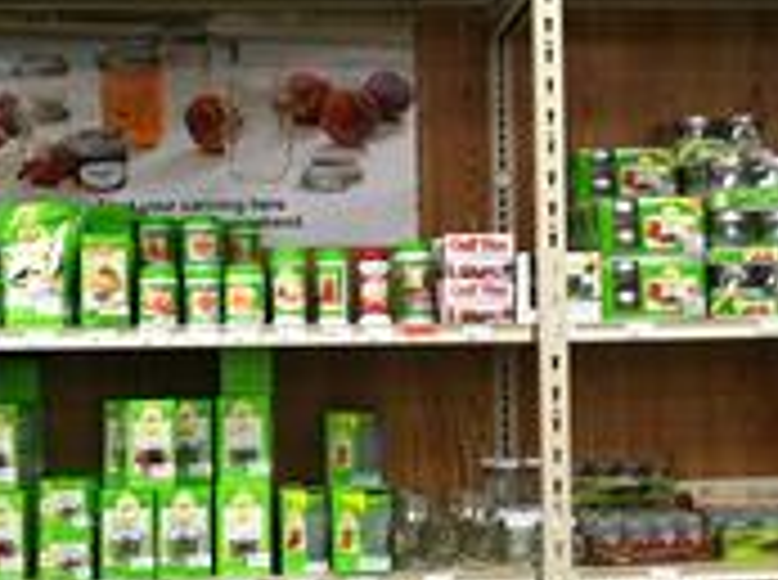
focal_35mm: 95
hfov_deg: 20.7
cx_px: 470
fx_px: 2131
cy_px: 247
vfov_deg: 15.5
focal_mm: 3.85
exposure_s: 1/15
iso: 100
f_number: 2.8
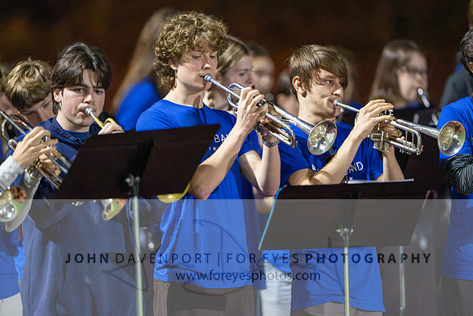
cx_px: 243
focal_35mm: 419
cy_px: 159
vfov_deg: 3.3
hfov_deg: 4.9
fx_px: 5508
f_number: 2.8
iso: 25600
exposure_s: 1/1000
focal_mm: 400
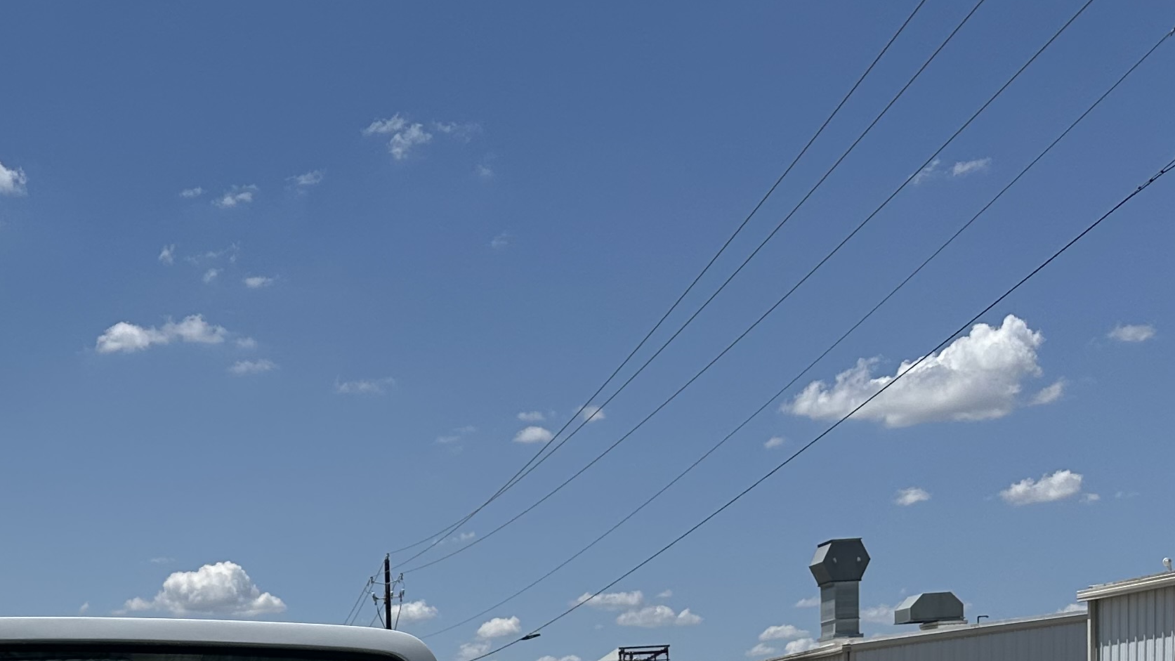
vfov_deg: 17.1
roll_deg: +2.7
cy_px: 1025
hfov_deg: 32.1
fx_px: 1963
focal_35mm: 63
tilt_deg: -3.6
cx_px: 179
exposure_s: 1/9709
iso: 80
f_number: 1.78
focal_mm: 6.86
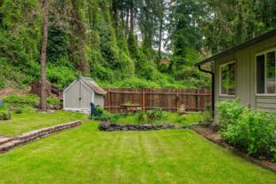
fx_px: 238
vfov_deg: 42.0
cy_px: 118
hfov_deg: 60.2
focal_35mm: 31
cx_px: 127
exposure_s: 1/40
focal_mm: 24
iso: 80
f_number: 7.1
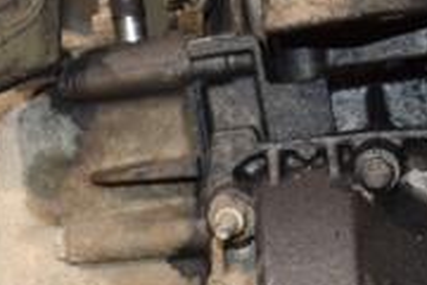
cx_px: 244
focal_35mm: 125
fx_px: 1479
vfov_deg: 10.9
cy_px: 245
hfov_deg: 16.4
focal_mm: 25
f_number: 5
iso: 800
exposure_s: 1/60
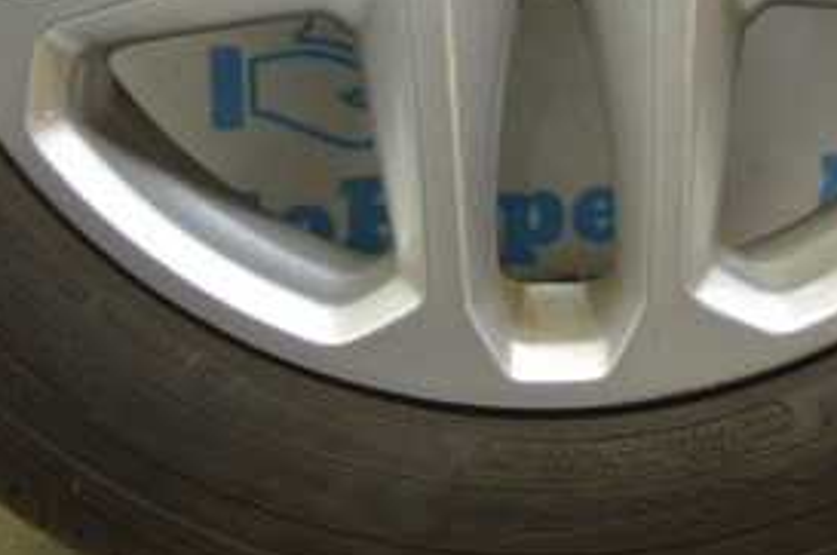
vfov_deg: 10.7
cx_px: 475
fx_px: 2878
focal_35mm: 124
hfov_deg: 16.5
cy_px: -198
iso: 400
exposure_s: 1/60
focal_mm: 22
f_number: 3.8
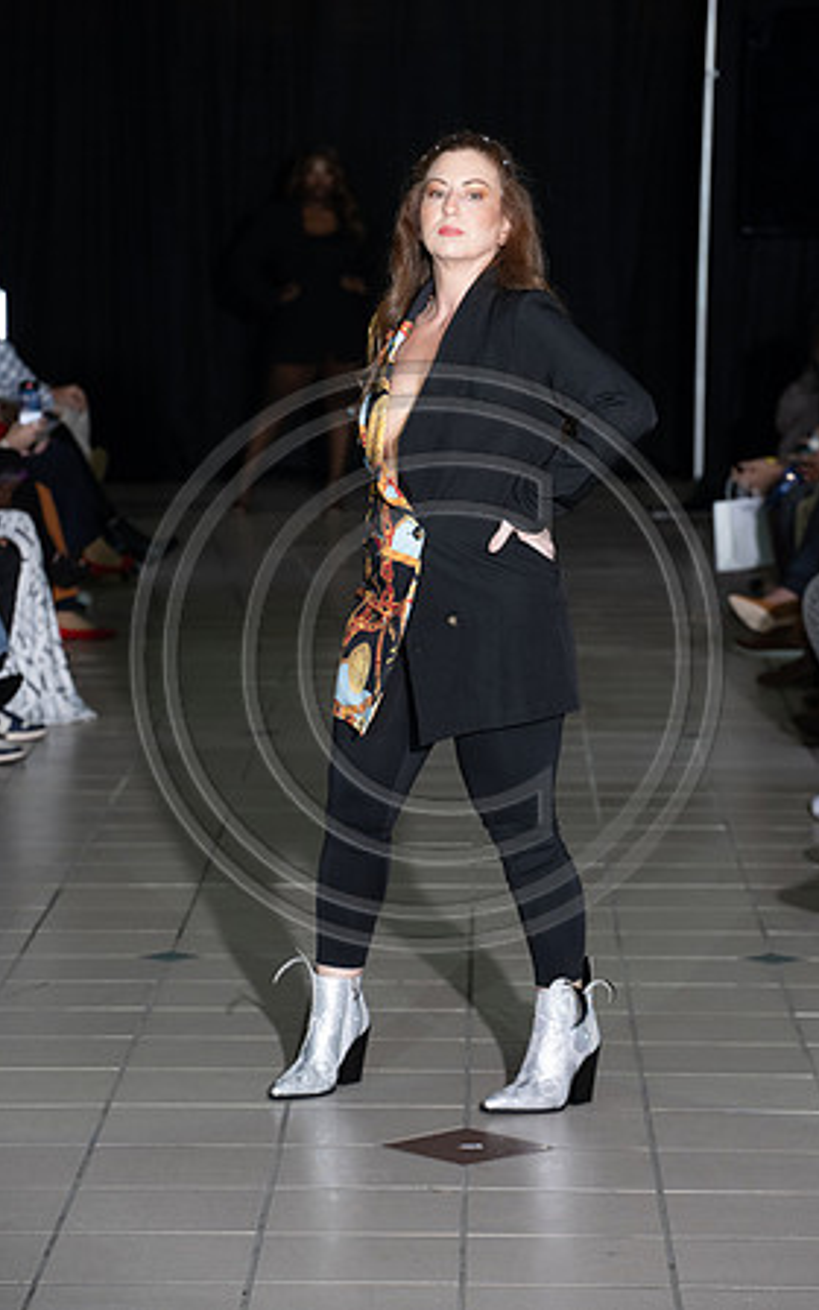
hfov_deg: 10.2
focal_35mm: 128
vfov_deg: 16.3
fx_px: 4571
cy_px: 655
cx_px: 427
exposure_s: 1/160
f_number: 5.6
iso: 1250
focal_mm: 125
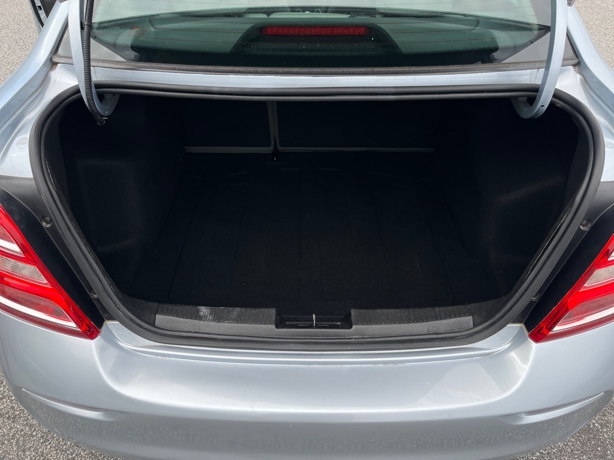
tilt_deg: -38.2
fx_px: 461
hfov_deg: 67.3
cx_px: 307
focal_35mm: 26
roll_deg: -5.6
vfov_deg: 53.1
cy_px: 230
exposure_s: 1/1238
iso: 50
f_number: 1.6
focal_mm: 5.1
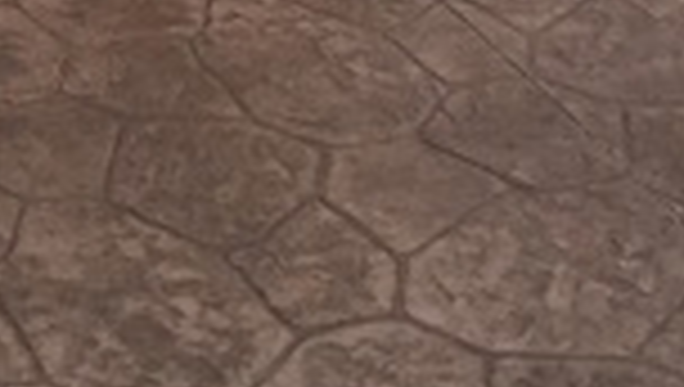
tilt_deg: -13.8
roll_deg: -0.8
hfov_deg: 15.9
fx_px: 2416
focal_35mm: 133
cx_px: 90
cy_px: -446
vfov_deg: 8.6
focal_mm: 4.15
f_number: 2.2
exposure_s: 1/30
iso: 100
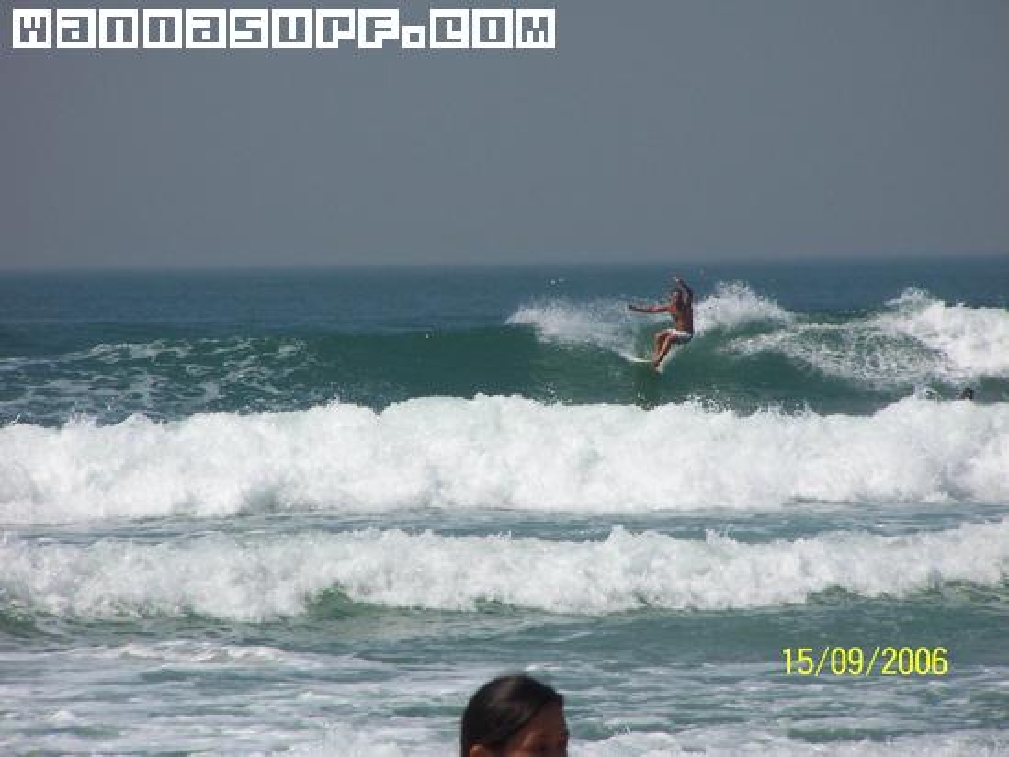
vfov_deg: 4.1
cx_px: 504
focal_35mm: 367
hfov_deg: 5.4
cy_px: 378
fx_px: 10700
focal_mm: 60.8
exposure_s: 1/500
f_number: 7.1
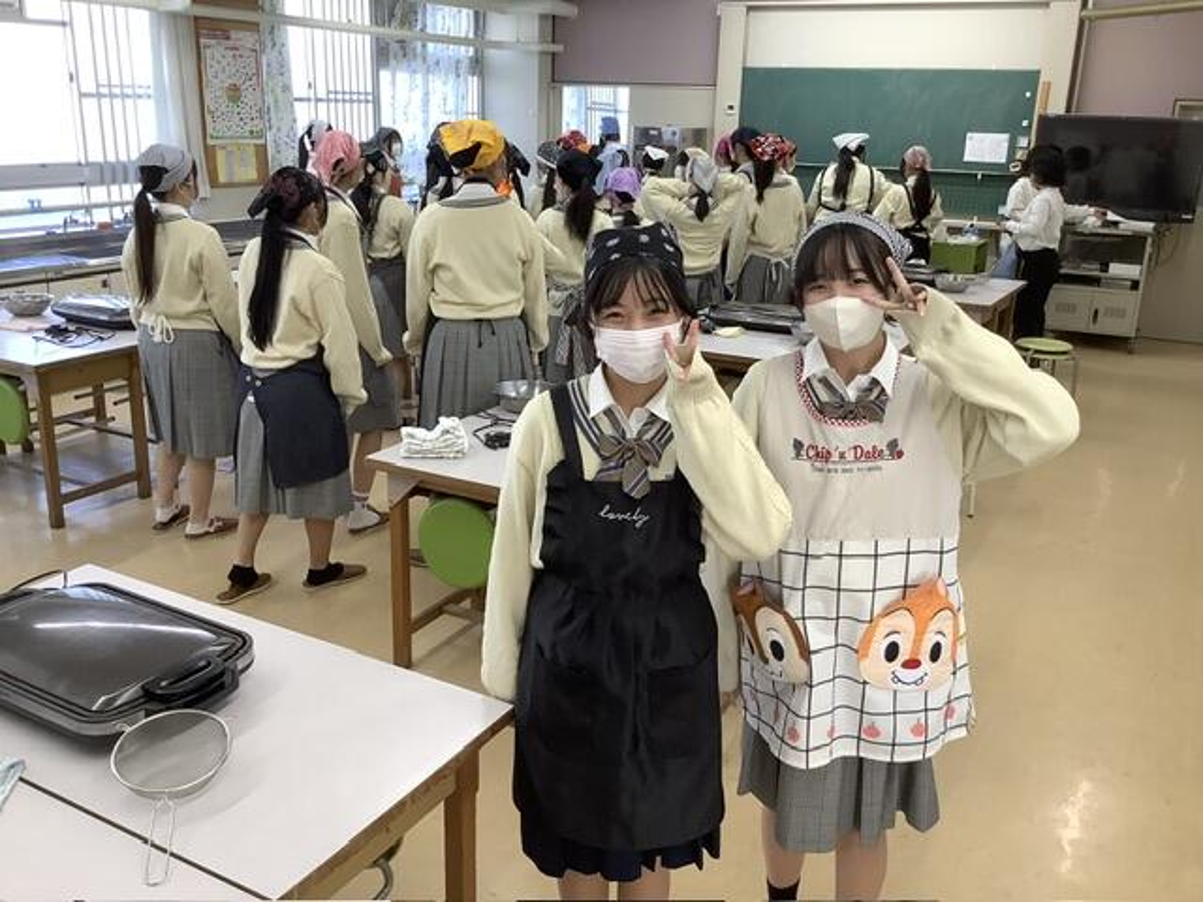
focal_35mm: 31
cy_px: 451
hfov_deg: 58.4
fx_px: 1077
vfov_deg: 45.4
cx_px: 602
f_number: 2.4
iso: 80
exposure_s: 1/120
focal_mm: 3.3
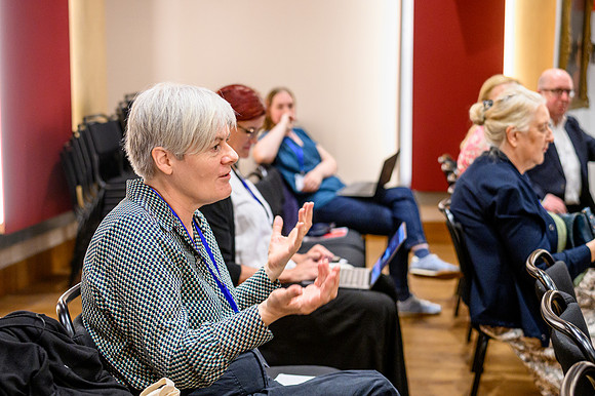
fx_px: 868
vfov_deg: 25.7
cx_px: 298
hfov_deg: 37.8
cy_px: 198
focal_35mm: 53
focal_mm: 35
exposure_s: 1/125
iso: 2000
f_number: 2
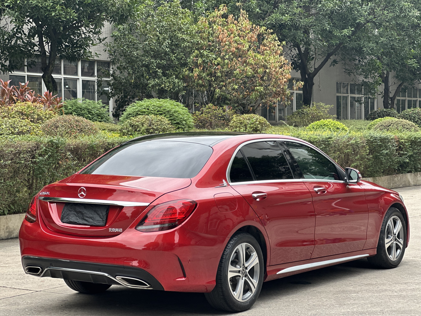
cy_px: 158
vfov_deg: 19.1
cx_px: 210
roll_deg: +0.4
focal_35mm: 77
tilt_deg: -1.0
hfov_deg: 25.3
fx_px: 936
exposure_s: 1/121
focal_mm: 9
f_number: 2.8
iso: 50
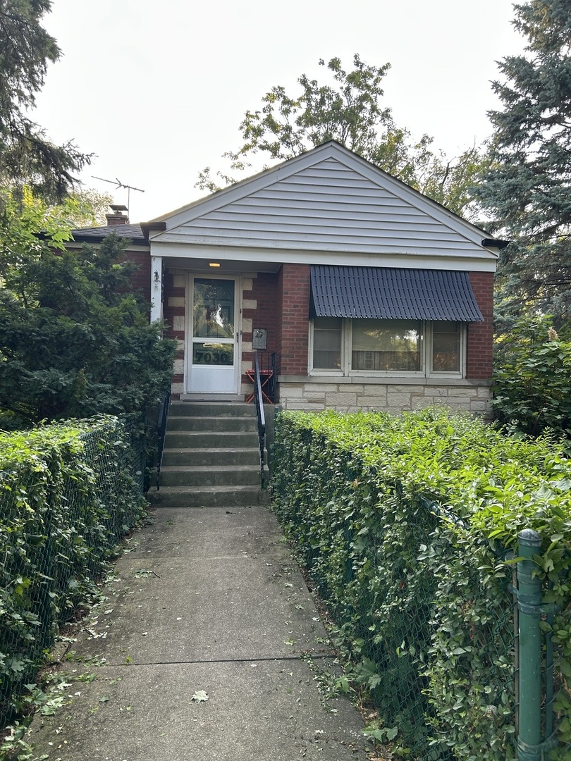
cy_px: 380
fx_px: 572
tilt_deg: +2.3
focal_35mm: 26
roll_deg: -1.0
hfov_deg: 53.1
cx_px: 286
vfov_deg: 67.3
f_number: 1.5
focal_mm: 5.7
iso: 40
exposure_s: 1/193
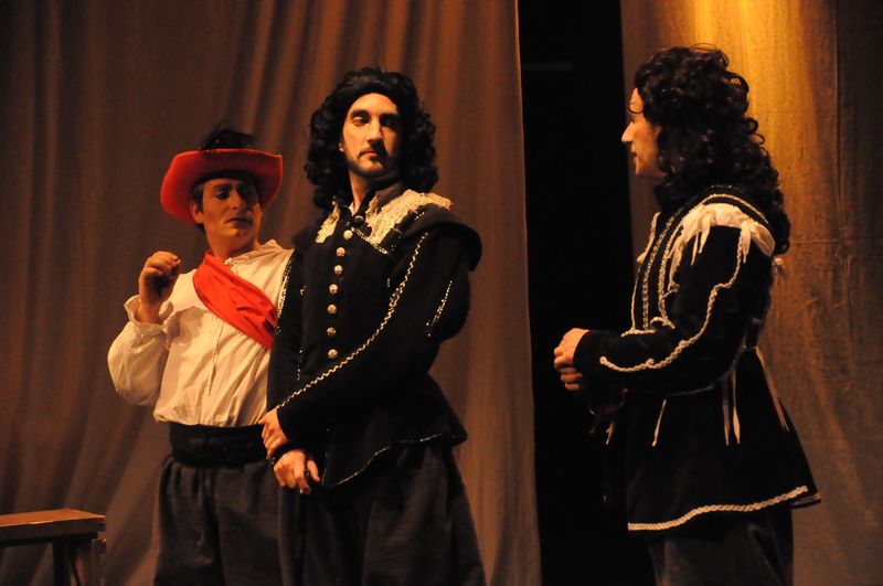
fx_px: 3123
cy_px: 293
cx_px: 442
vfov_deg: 10.7
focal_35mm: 128
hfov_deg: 16.1
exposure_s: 1/60
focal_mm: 85
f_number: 5.6
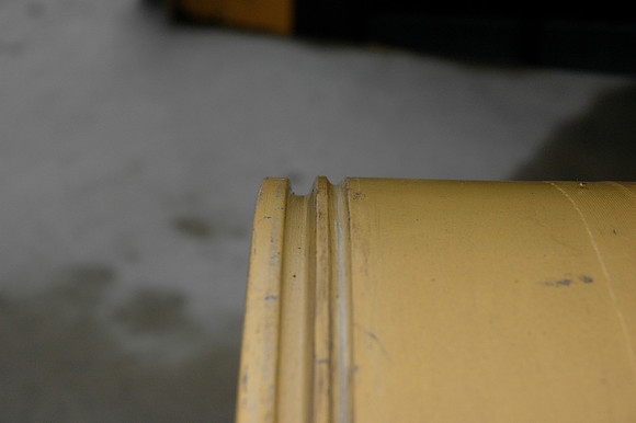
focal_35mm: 105
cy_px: 212
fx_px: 1854
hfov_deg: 19.5
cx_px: 318
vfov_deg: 13.0
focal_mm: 70
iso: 400
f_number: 8
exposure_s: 1/250
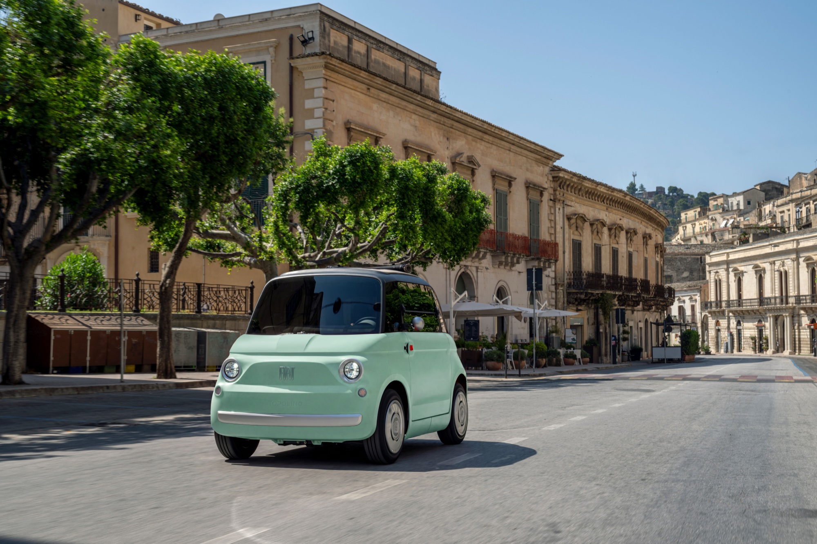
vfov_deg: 30.5
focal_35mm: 44
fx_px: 998
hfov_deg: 44.5
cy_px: 272
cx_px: 408
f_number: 13
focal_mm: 44
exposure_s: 1/80
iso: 64
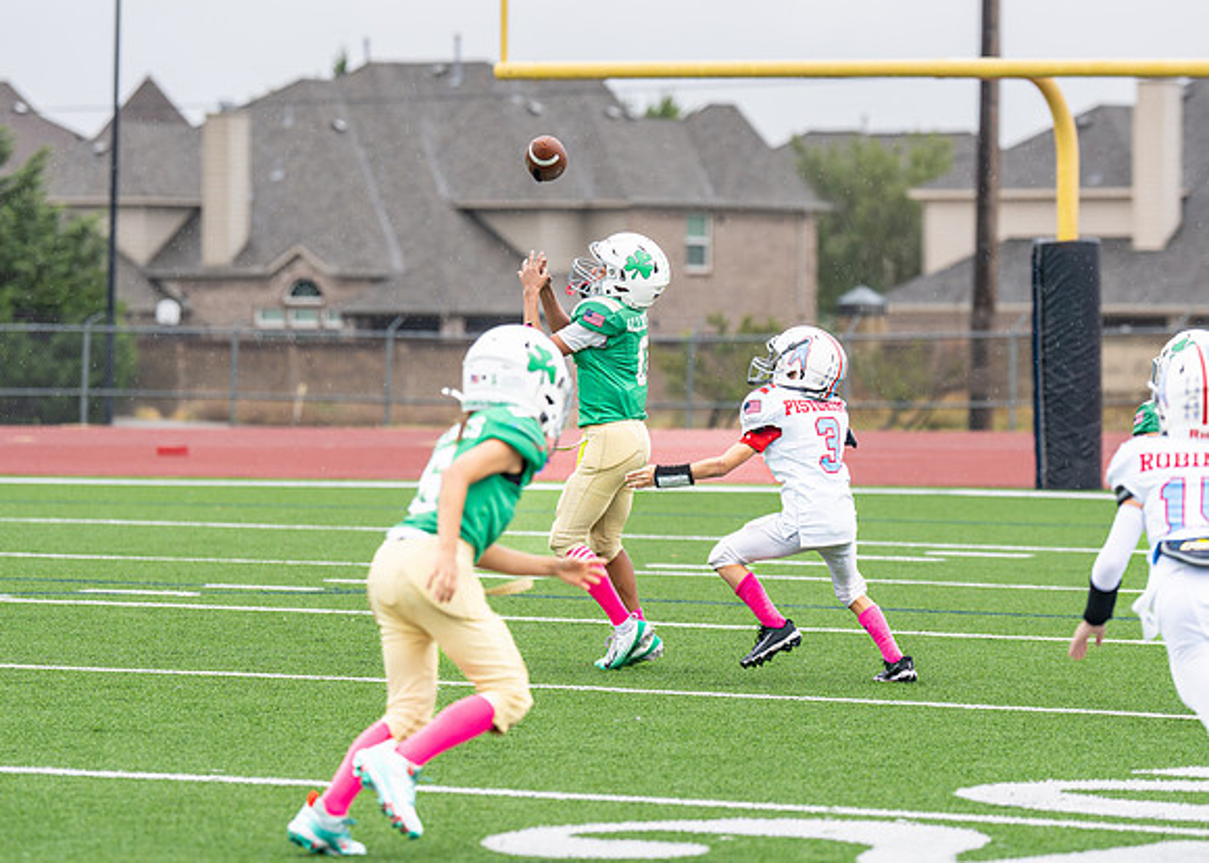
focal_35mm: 214
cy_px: 378
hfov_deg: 9.4
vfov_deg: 6.7
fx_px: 7358
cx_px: 743
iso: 320
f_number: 2.8
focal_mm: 125
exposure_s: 1/1000
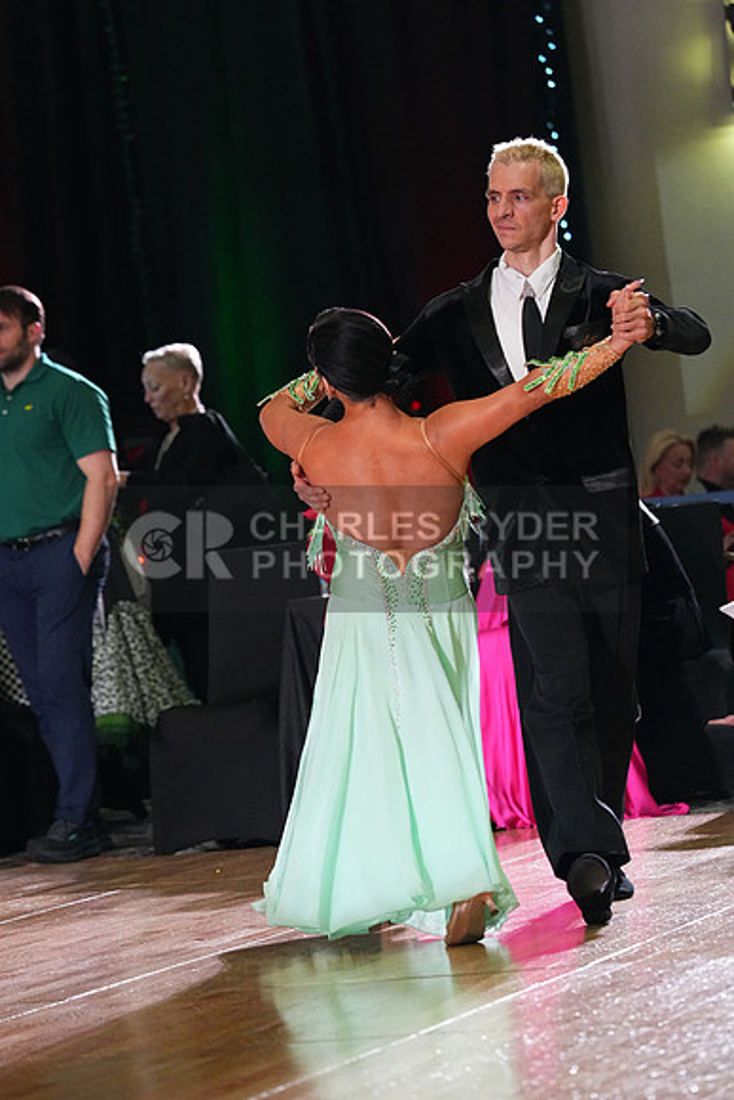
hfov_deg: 8.3
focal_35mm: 166
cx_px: 367
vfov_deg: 12.4
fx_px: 5073
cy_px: 550
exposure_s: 1/400
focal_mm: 166
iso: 6400
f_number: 4.5
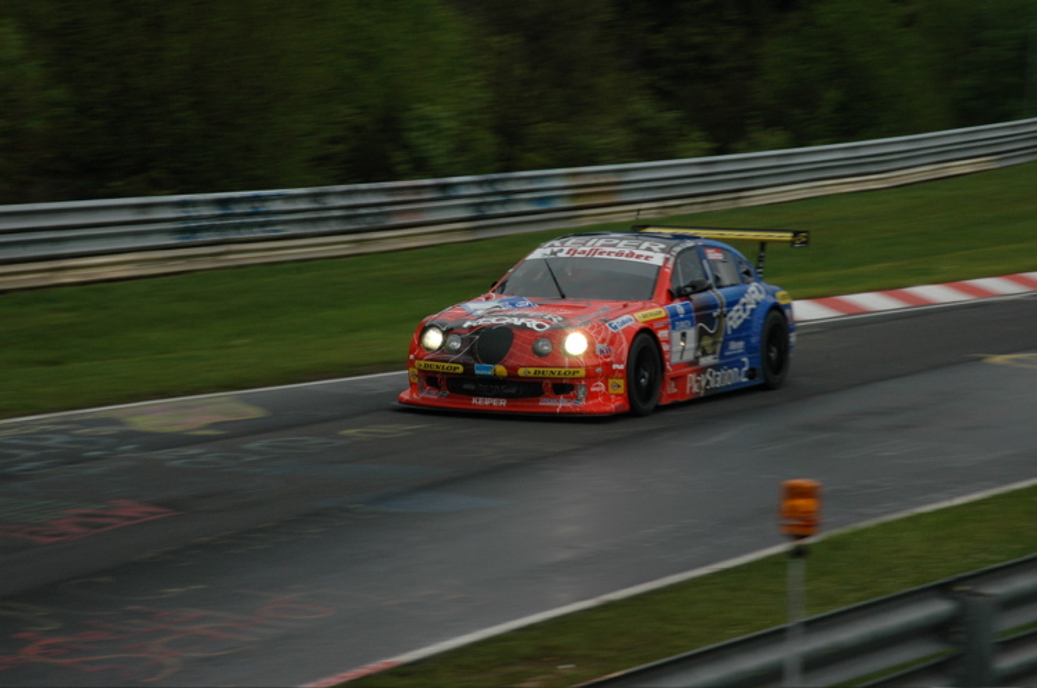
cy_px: 344
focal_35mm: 128
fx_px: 3668
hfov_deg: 16.1
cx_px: 518
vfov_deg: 10.7
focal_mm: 85
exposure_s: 1/200
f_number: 13
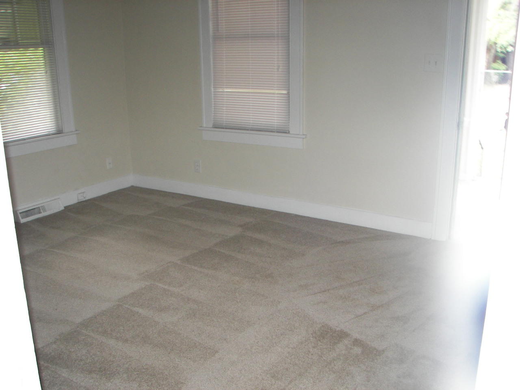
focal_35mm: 36
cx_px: 260
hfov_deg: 51.4
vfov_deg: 39.7
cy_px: 195
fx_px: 541
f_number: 2.8
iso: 100
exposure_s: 1/30
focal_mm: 6
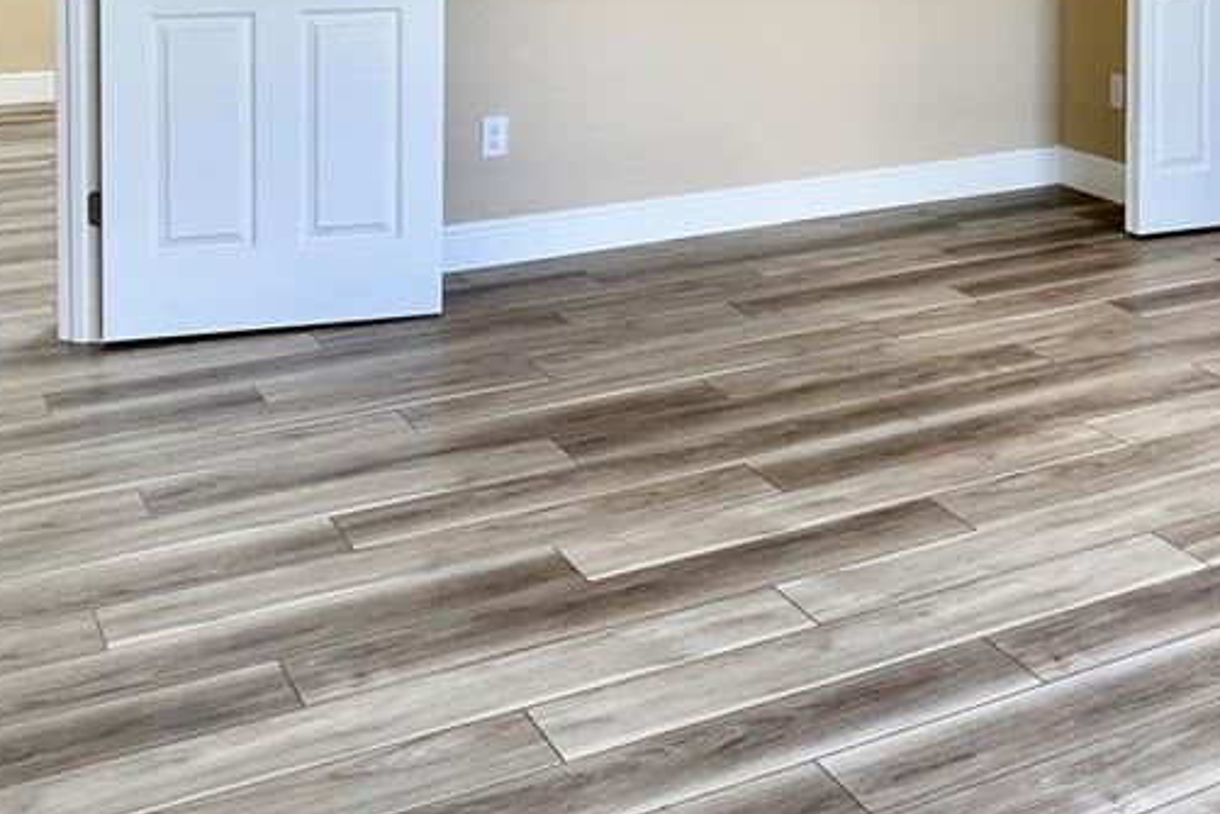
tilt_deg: -3.9
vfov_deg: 24.5
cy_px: -112
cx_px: 996
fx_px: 1728
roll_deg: -1.1
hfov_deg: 37.3
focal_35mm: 51
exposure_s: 1/120
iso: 125
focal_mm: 6.86
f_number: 1.78
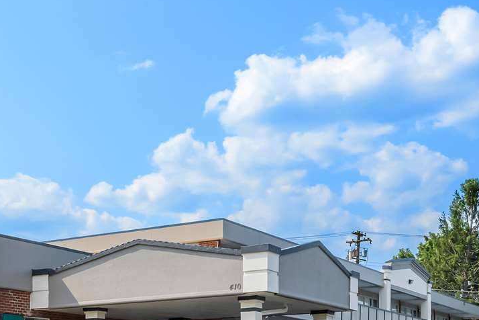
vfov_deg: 30.3
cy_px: 294
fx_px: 559
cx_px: 17
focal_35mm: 42
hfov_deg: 41.3
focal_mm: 20
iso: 400
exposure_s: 1/125
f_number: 11
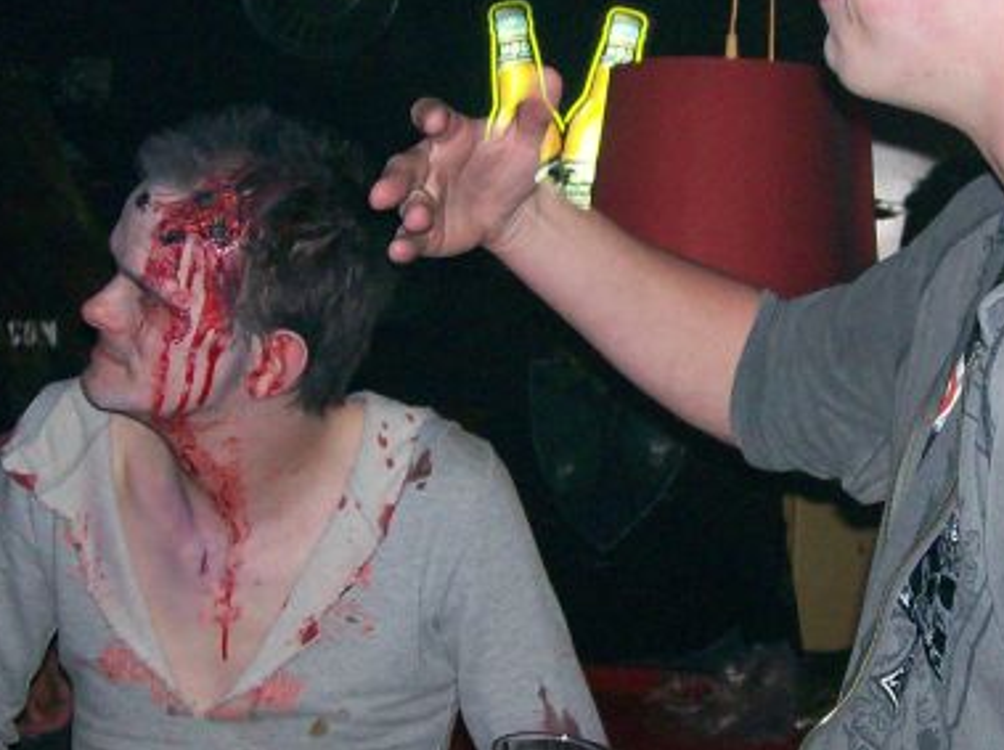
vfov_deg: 19.3
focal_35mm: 76
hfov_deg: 25.7
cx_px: 490
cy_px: 254
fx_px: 2201
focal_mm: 6
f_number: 2.7
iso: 140
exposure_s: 1/64
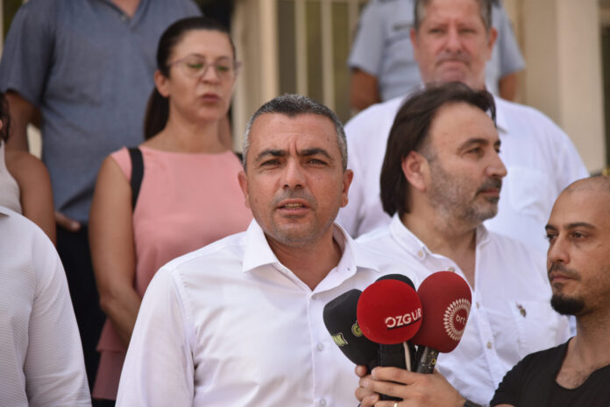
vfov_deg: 11.4
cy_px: 204
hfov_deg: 17.1
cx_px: 305
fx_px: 2035
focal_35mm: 120
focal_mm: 120
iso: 800
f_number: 4
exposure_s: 1/2000
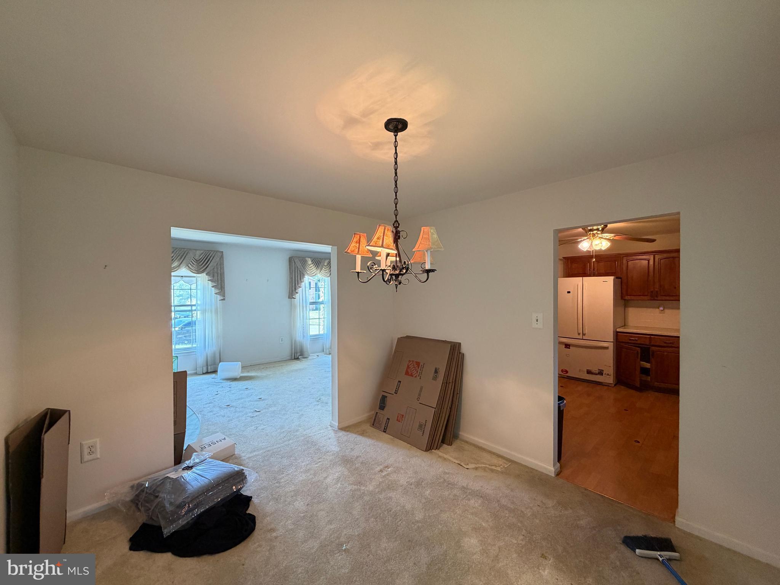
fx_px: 315
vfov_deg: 85.7
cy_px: 292
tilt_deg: -0.2
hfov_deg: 102.1
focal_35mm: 14
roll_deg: +0.4
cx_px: 390
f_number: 2.2
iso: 250
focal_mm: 2.22
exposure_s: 1/60
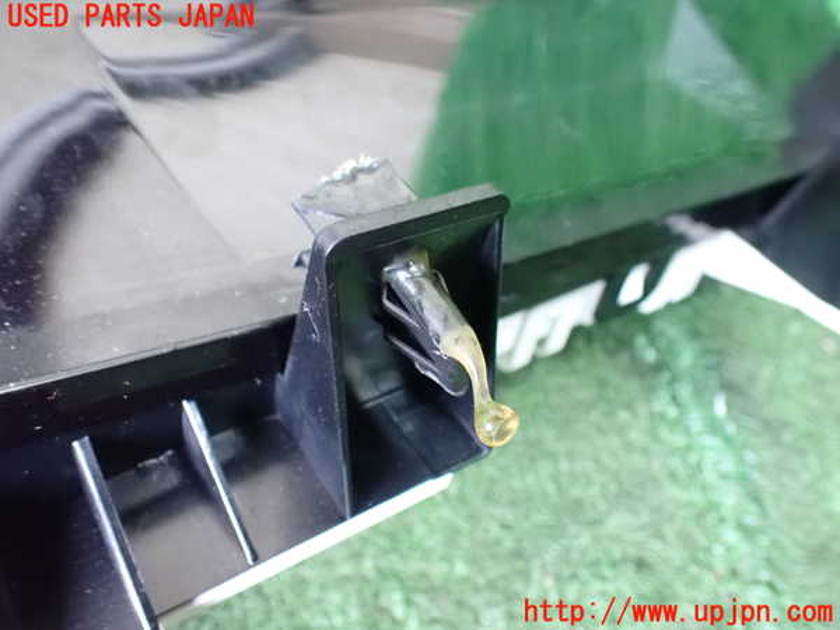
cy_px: 315
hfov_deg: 60.0
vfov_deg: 46.8
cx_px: 420
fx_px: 728
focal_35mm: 30
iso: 1600
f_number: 2.3
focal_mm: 5.4
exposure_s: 1/25
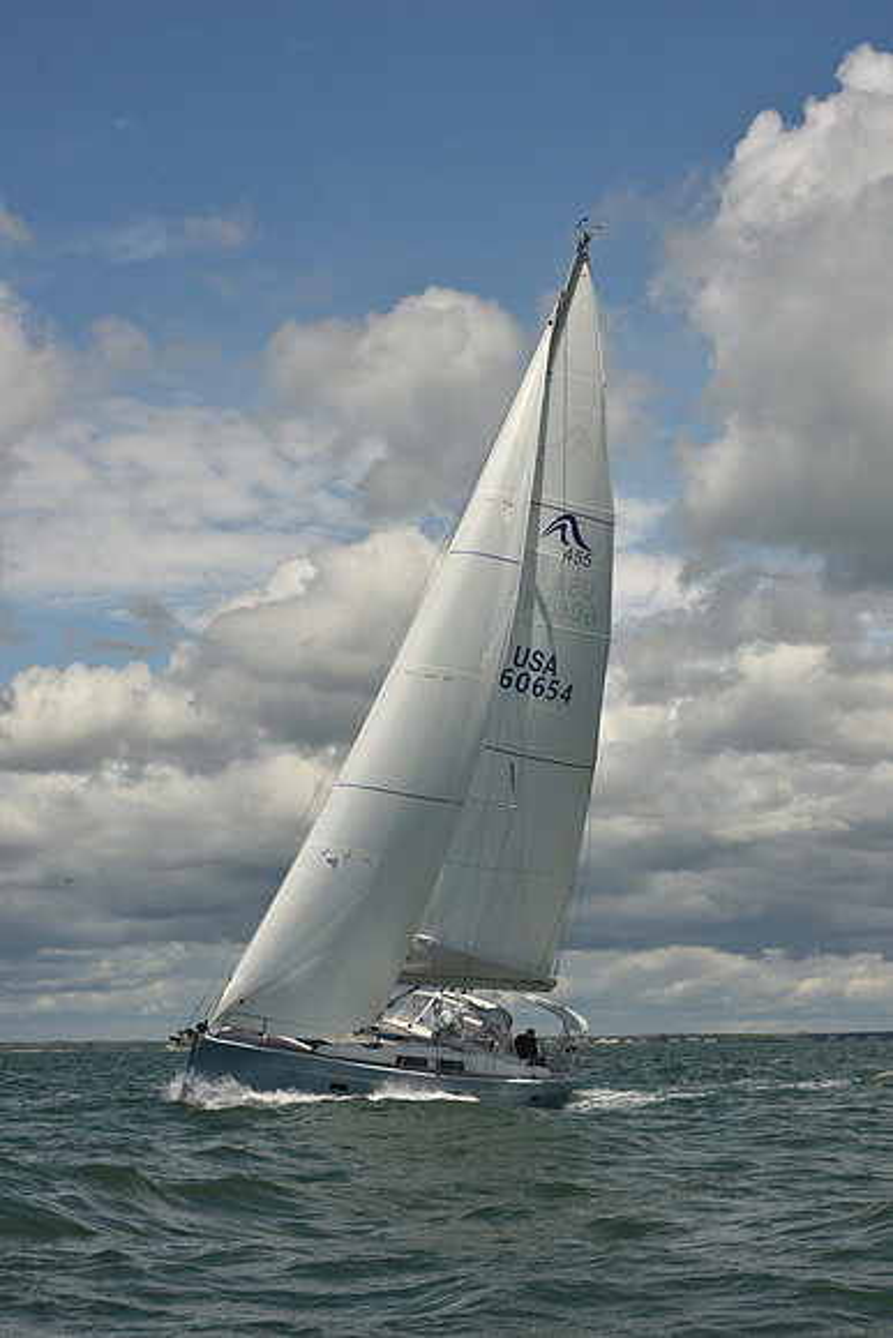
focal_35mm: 70
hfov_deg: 19.5
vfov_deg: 28.8
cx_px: 446
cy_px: 669
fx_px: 2603
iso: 320
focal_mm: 70
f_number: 14
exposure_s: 1/800
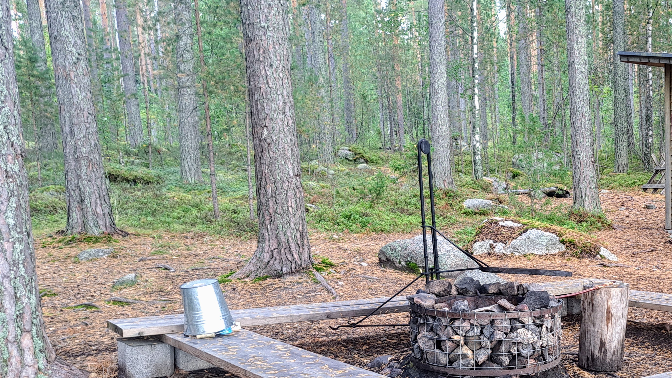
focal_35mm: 44
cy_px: 325
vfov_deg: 26.4
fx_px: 784
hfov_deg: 44.0
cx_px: 545
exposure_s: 1/50
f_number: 1.8
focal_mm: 5.23
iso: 80
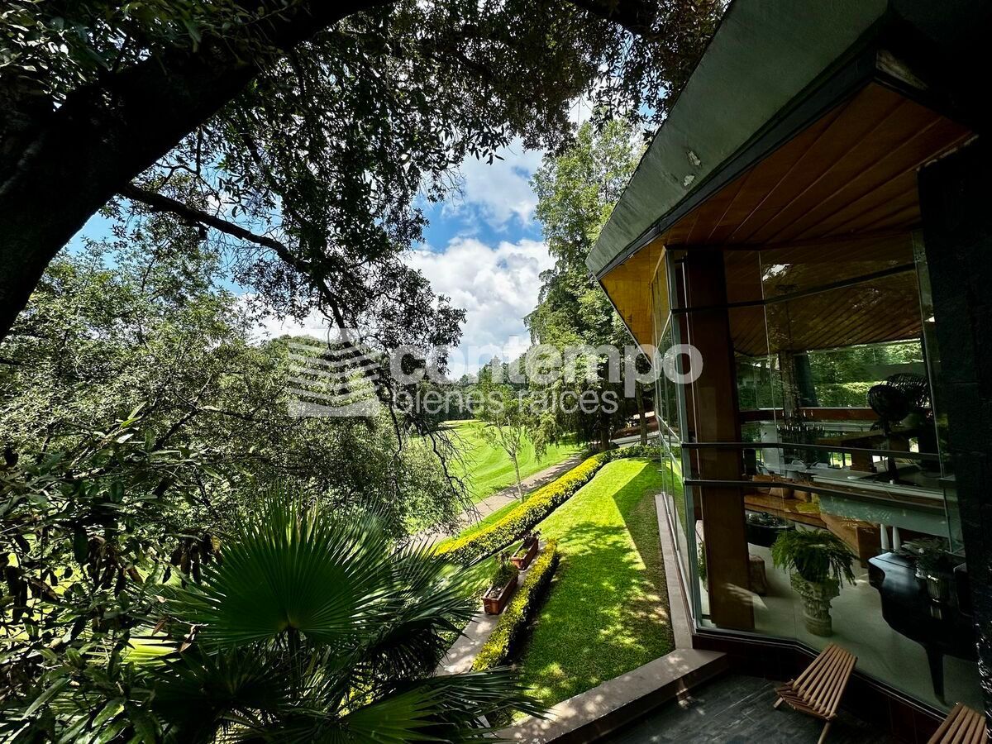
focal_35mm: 14
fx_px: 401
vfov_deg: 85.7
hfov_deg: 102.1
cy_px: 372
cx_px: 496
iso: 50
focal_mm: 2.22
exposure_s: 1/1208
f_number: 2.2
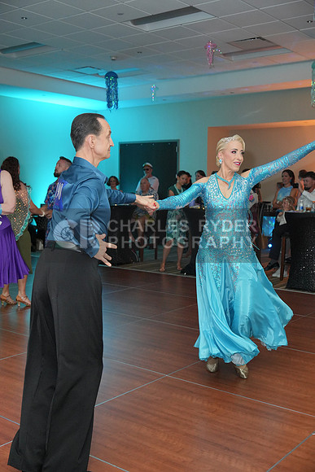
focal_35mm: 42
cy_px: 236
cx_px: 158
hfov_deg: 31.9
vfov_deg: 46.4
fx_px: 551
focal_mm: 42
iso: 3200
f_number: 4
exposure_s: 1/200
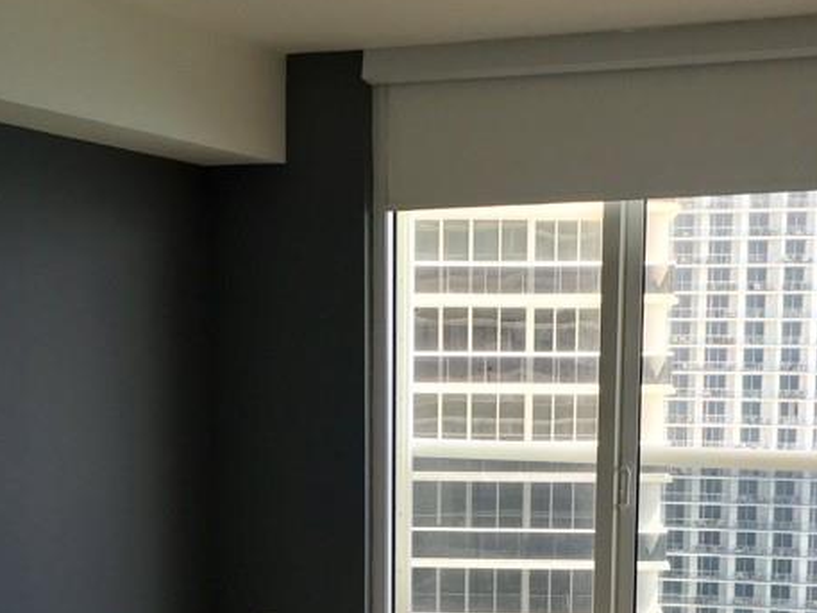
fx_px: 1535
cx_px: 449
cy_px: 575
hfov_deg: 29.8
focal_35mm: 65
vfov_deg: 22.0
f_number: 2.2
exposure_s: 1/120
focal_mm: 4.15
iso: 25
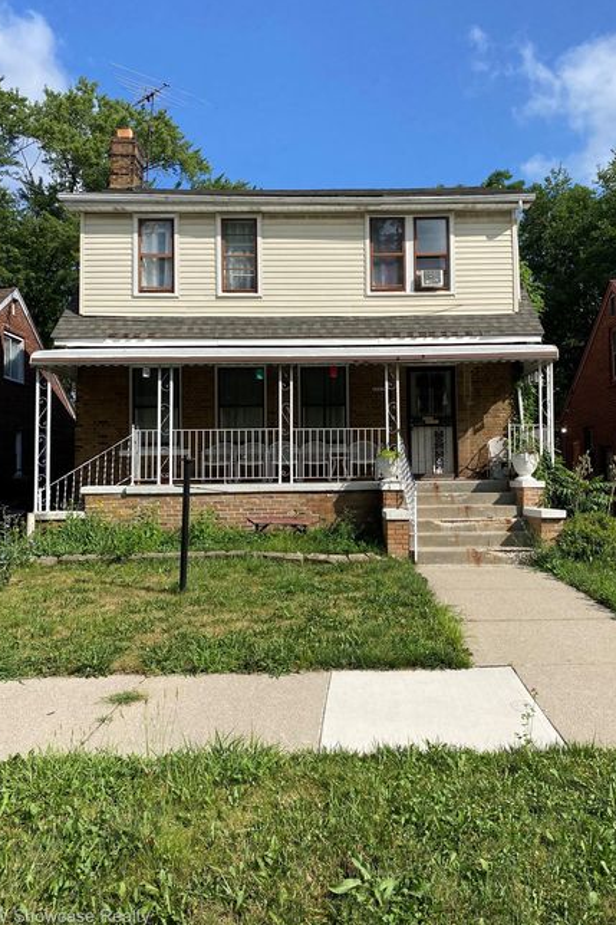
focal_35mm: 28
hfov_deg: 46.3
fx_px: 719
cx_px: 336
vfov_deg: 65.5
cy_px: 450
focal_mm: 4.25
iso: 32
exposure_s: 1/2967
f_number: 1.8
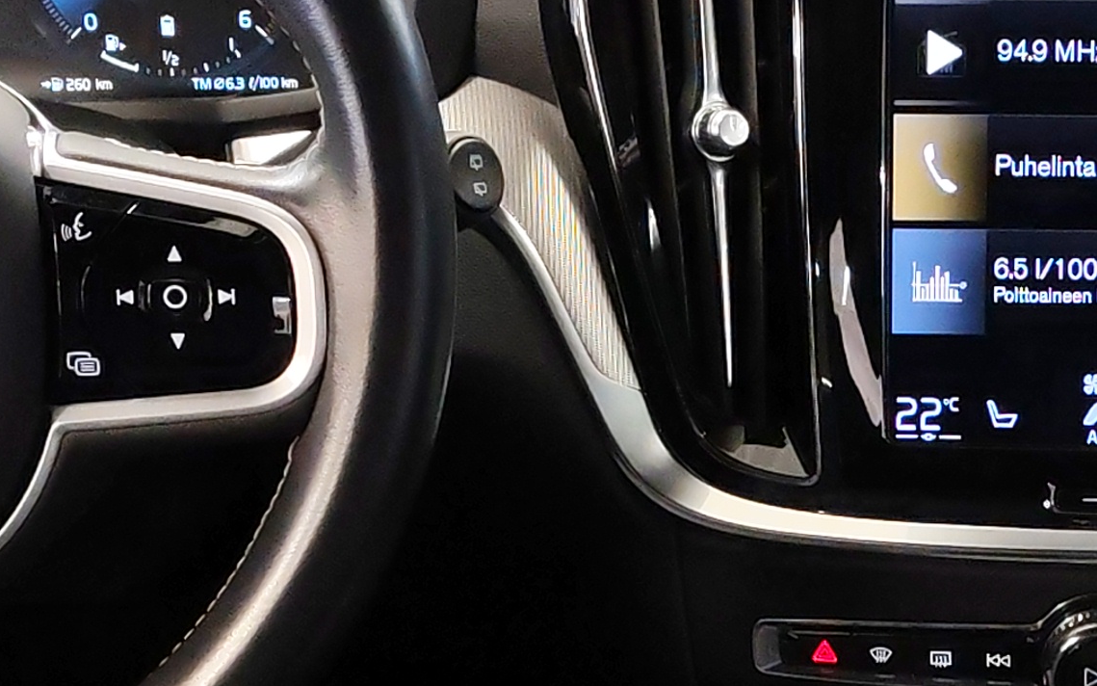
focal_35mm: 122
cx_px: 959
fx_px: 3648
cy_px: 796
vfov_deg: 10.6
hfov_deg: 16.9
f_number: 1.9
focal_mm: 6.12
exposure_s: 1/50
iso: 1000
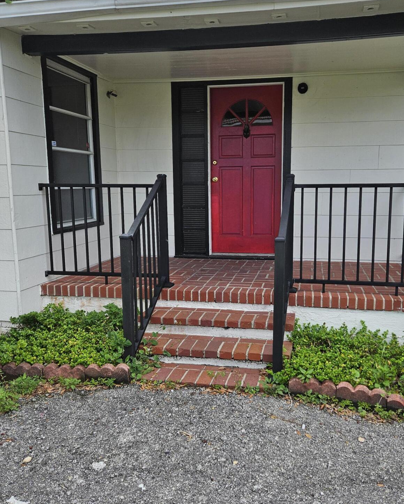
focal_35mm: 31
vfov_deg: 57.2
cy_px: 260
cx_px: 234
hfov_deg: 47.0
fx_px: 463
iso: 32
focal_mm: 5.4
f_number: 1.8
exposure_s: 1/1580
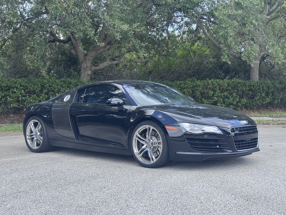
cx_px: 144
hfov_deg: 38.2
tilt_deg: -1.8
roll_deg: -0.1
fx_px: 413
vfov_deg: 29.1
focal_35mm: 50
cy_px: 105
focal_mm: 6.76
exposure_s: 1/865
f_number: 1.78
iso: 64
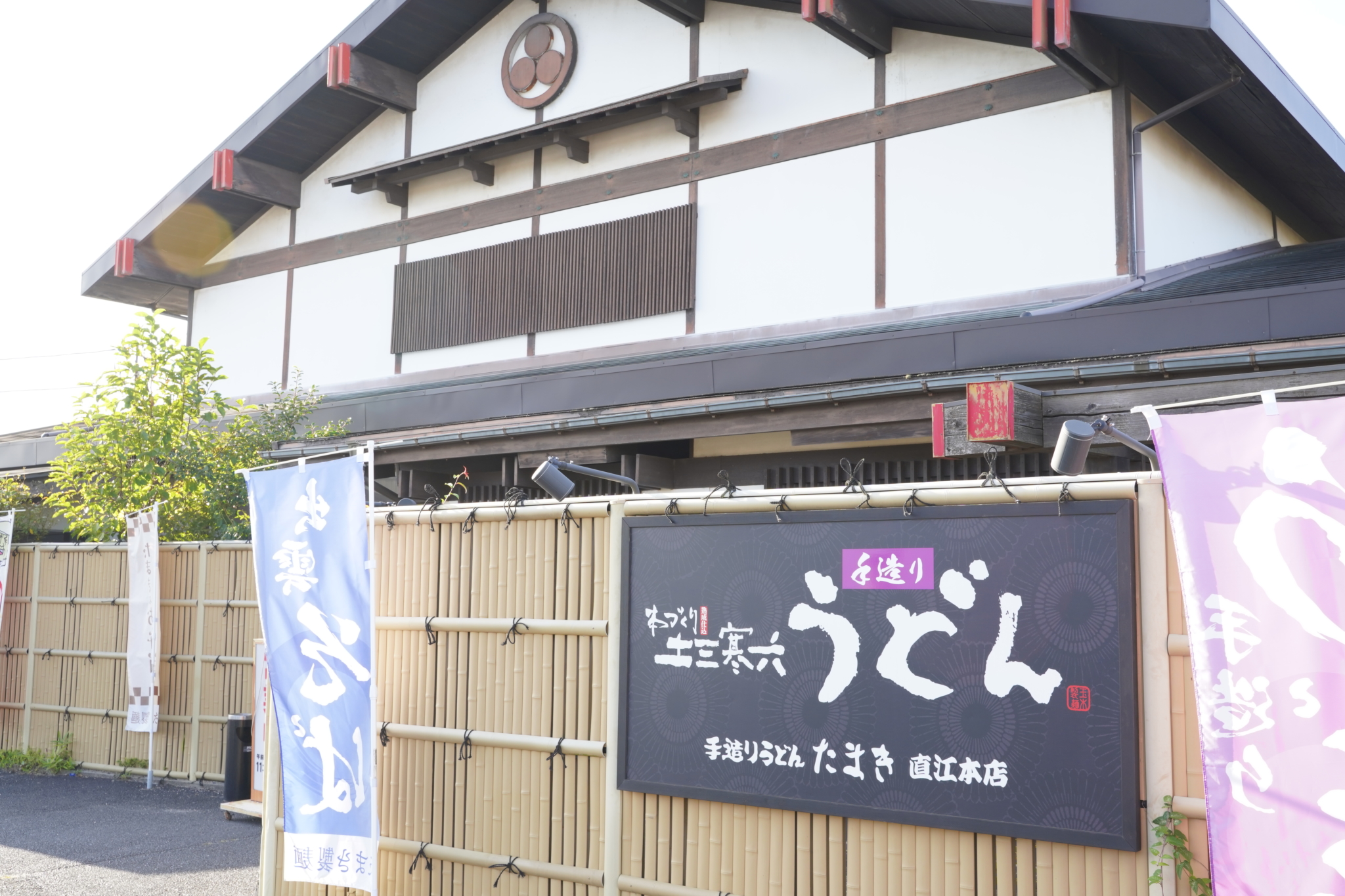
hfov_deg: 51.9
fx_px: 1382
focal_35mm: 37
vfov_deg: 35.9
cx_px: 672
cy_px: 448
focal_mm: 37
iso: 500
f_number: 9
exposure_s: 1/125
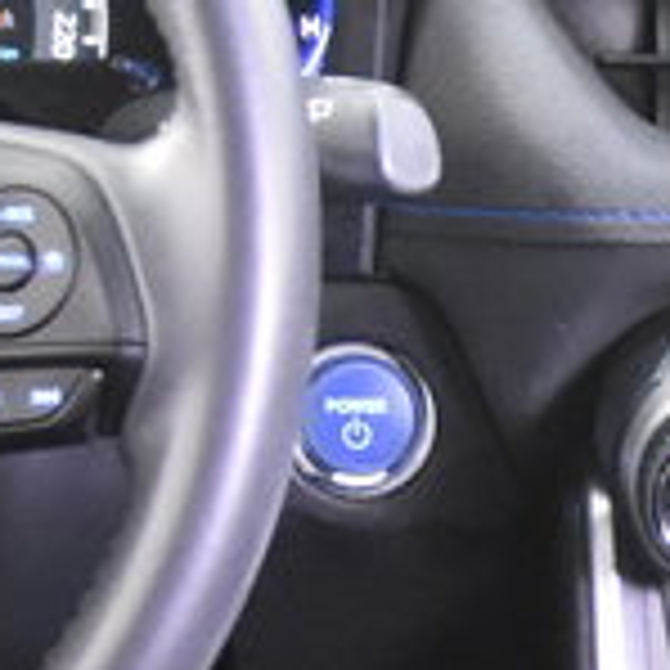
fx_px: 4065
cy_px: 875
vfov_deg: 9.3
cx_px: 1093
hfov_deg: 9.1
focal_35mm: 186
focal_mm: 17
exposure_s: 1/25
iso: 5000
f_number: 2.8
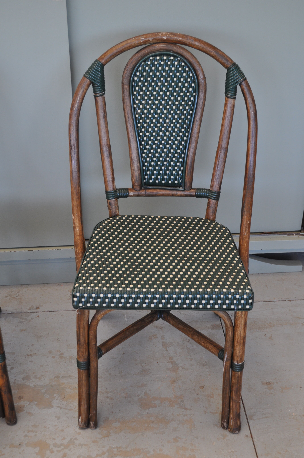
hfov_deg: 25.7
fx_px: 667
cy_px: 229
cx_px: 152
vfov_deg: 37.9
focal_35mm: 52
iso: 400
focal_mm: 35
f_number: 5
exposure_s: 1/100
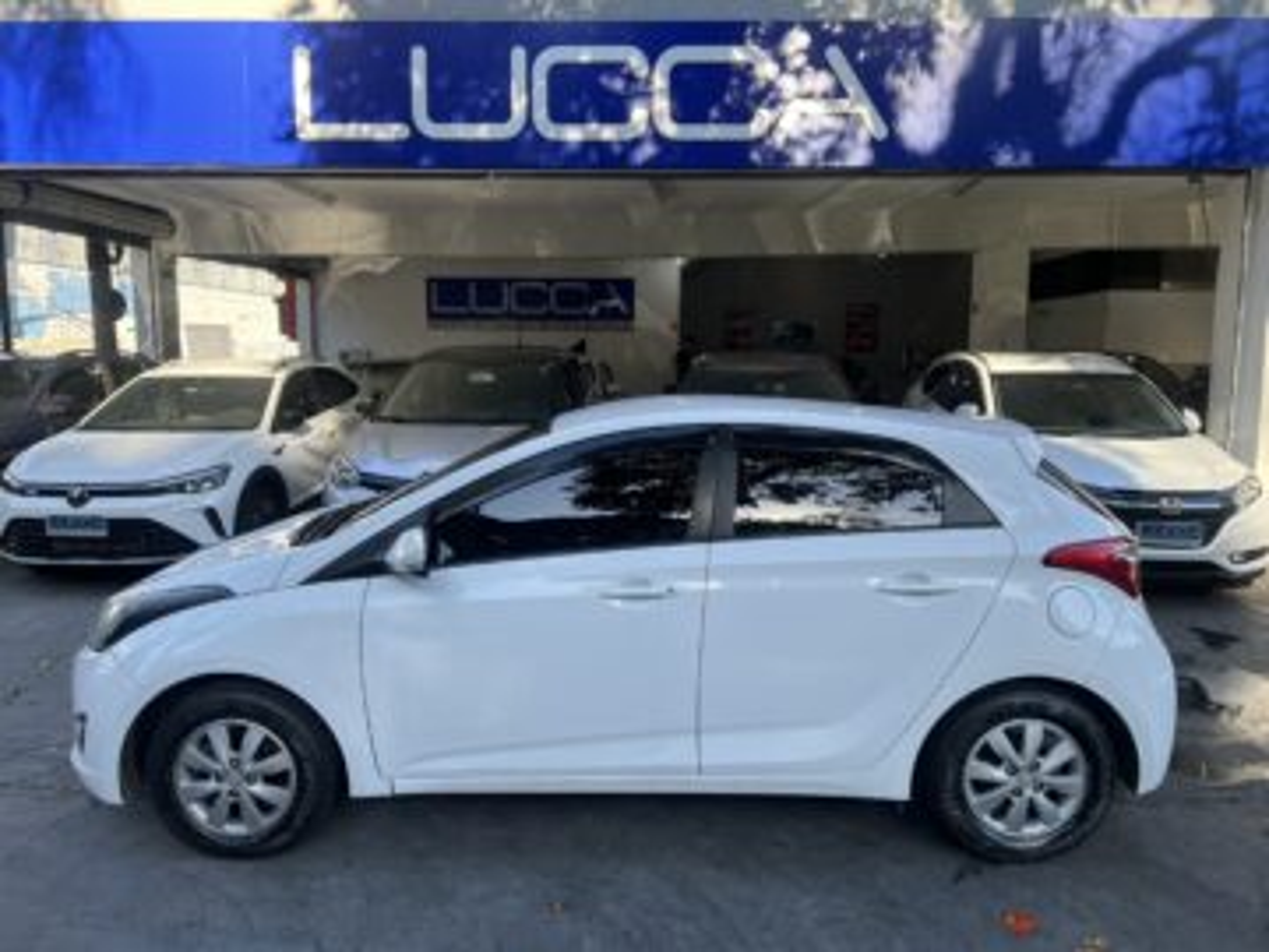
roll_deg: +0.5
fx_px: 953
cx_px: 634
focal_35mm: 26
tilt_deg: -6.9
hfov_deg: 67.3
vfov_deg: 53.1
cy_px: 476
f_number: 1.5
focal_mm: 5.7
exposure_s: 1/493
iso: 50
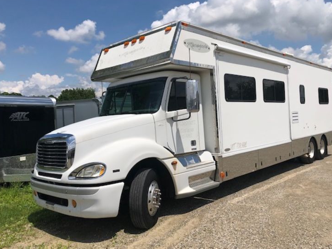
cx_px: 172
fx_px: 297
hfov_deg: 58.3
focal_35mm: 31
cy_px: 132
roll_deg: +0.8
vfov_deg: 45.4
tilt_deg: -2.8
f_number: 1.8
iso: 25
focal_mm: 3.99
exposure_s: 1/6024
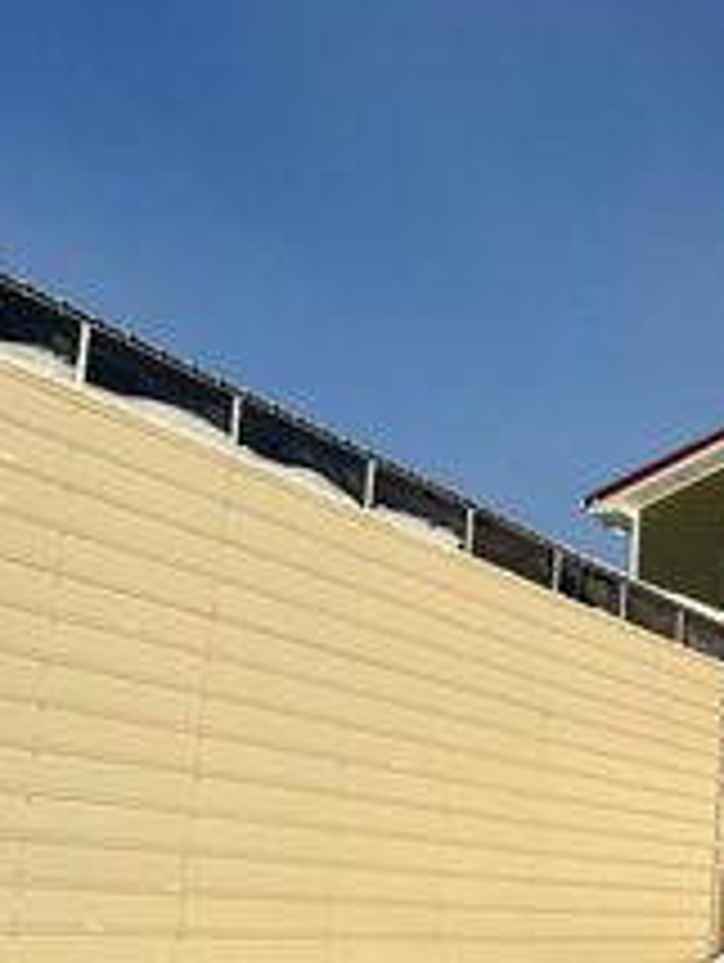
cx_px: 976
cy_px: 655
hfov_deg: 22.9
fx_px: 1559
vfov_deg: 34.0
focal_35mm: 56
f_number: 1.78
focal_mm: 6.86
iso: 80
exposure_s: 1/6211
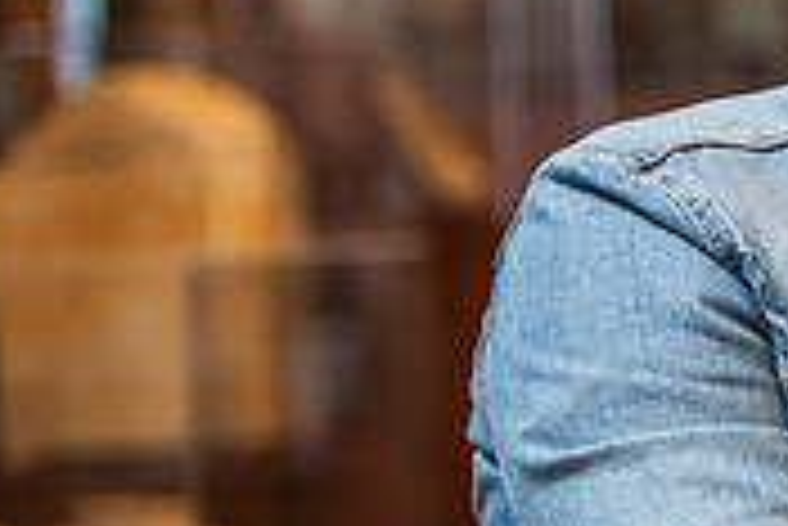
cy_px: 160
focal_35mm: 348
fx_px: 7623
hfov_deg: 5.8
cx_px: 1252
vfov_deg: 4.0
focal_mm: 105
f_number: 2.8
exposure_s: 1/160
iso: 640
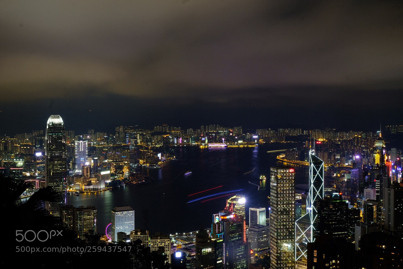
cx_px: 202
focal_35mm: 45
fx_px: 504
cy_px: 134
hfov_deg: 43.6
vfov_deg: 29.9
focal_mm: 30.2
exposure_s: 120
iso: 200
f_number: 18
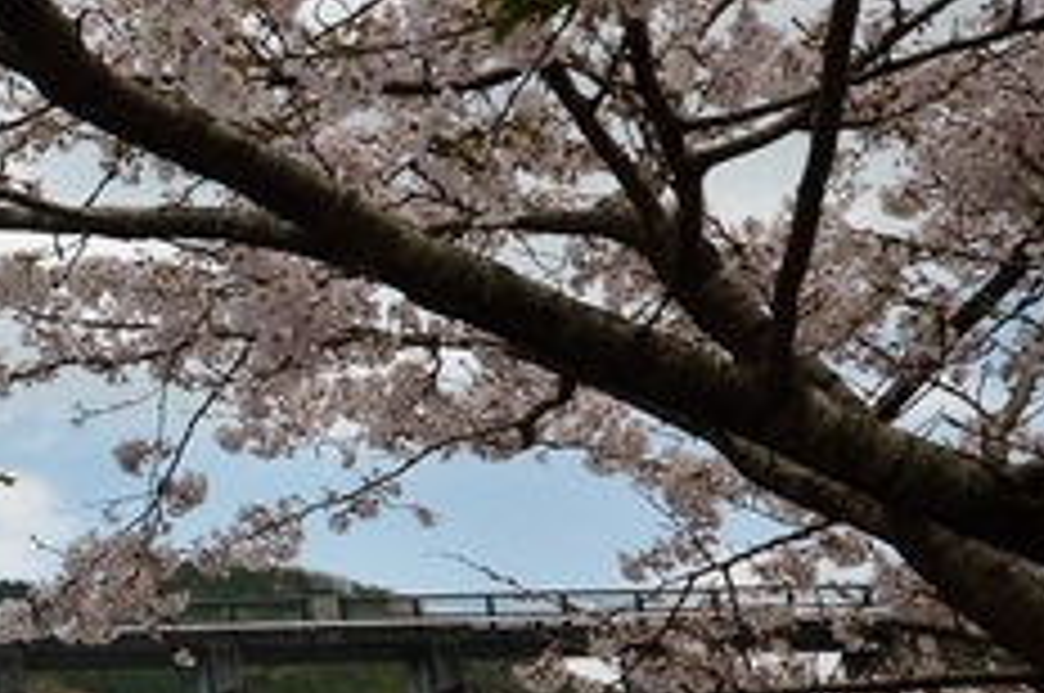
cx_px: -302
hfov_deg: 27.3
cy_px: 508
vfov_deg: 21.7
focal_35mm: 62
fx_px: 1795
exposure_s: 1/60
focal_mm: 12
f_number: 4.5
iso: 100
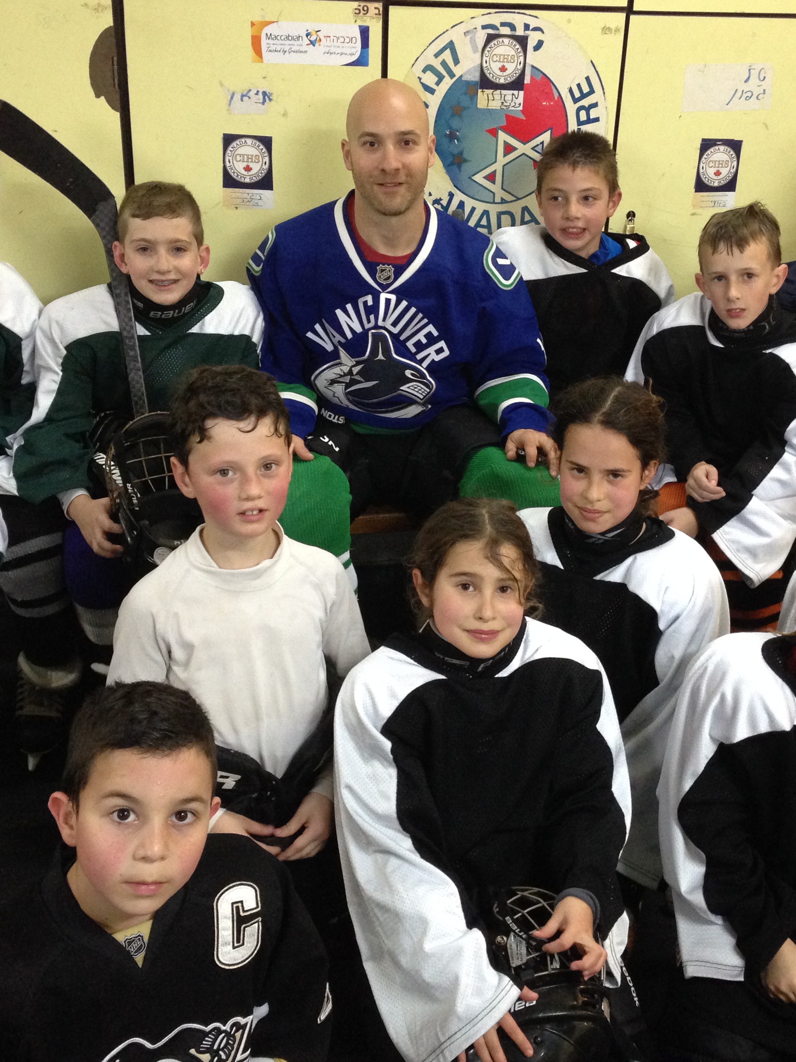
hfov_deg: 32.1
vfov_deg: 42.1
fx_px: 1380
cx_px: 465
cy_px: 523
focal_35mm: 45
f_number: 2.4
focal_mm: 4.12
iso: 250
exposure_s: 1/20
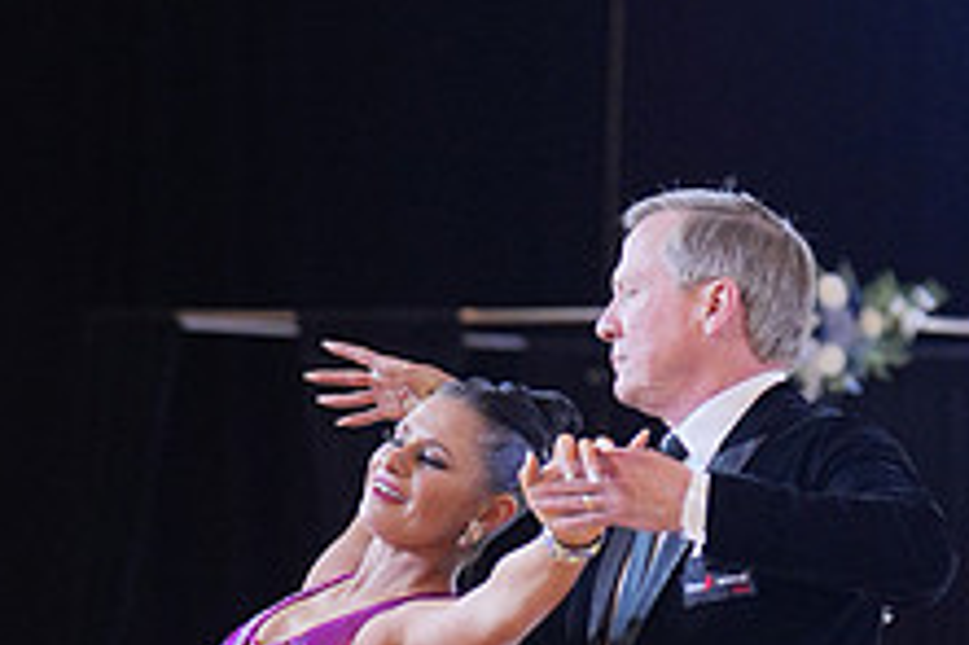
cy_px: 882
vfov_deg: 4.6
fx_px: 7907
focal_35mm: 294
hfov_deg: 7.0
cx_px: 484
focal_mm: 75
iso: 800
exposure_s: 1/500
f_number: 2
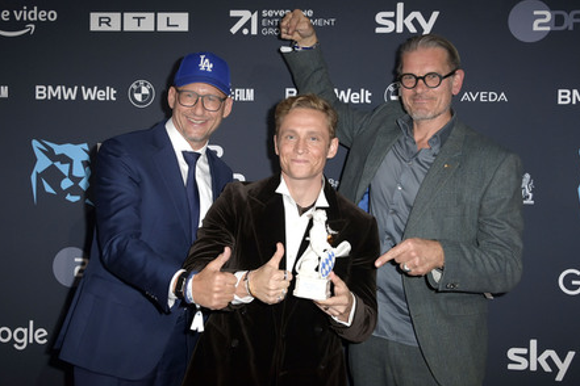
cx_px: 291
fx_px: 725
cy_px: 196
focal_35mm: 45
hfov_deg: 43.6
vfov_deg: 29.9
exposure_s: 1/250
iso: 1600
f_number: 5.6
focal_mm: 44
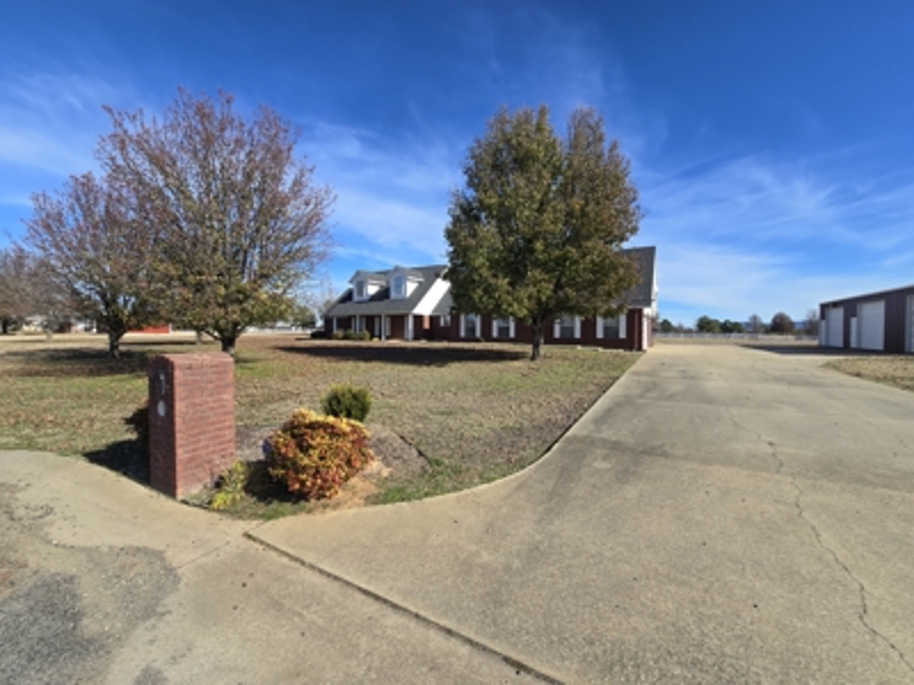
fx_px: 343
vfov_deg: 89.9
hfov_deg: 106.2
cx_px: 457
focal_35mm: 13
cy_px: 342
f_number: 2.2
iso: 50
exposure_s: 1/2283
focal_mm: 2.2
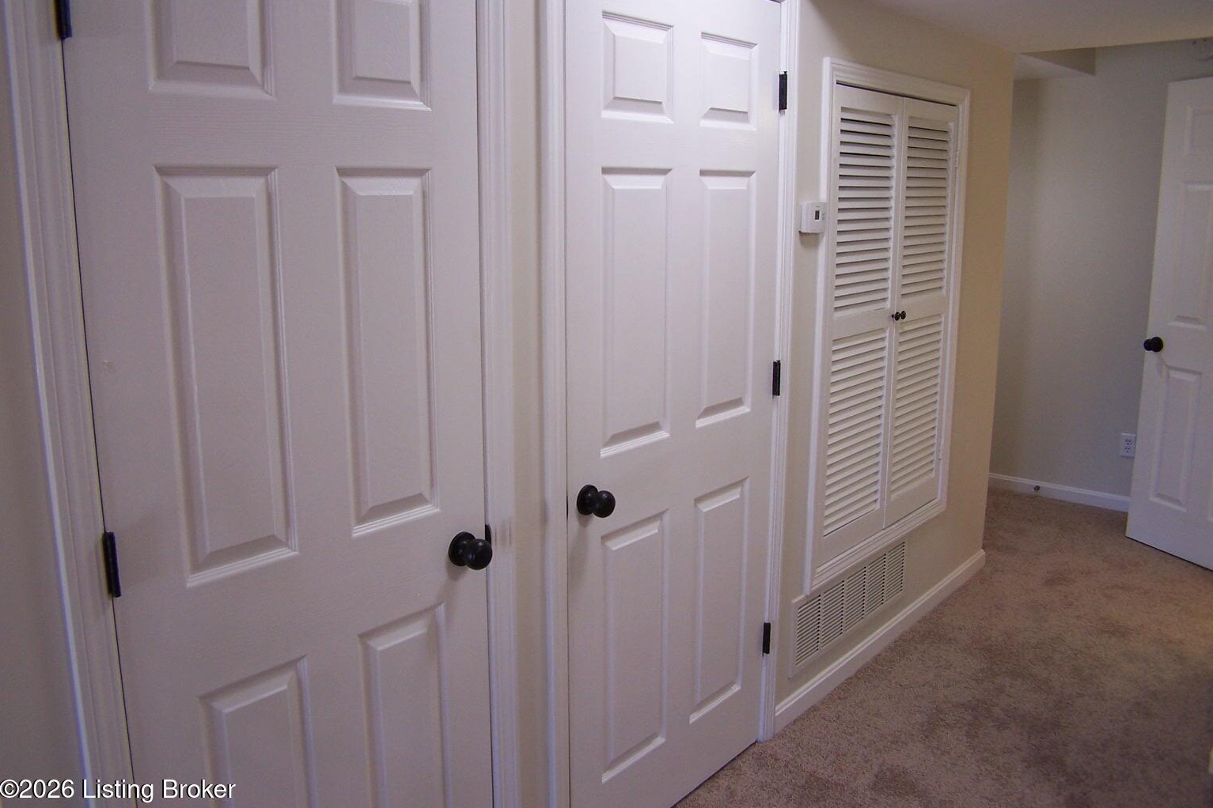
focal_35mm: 40
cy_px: 370
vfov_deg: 33.4
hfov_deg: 48.5
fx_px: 1348
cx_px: 609
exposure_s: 1/20
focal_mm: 6.3
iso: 80
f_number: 2.8
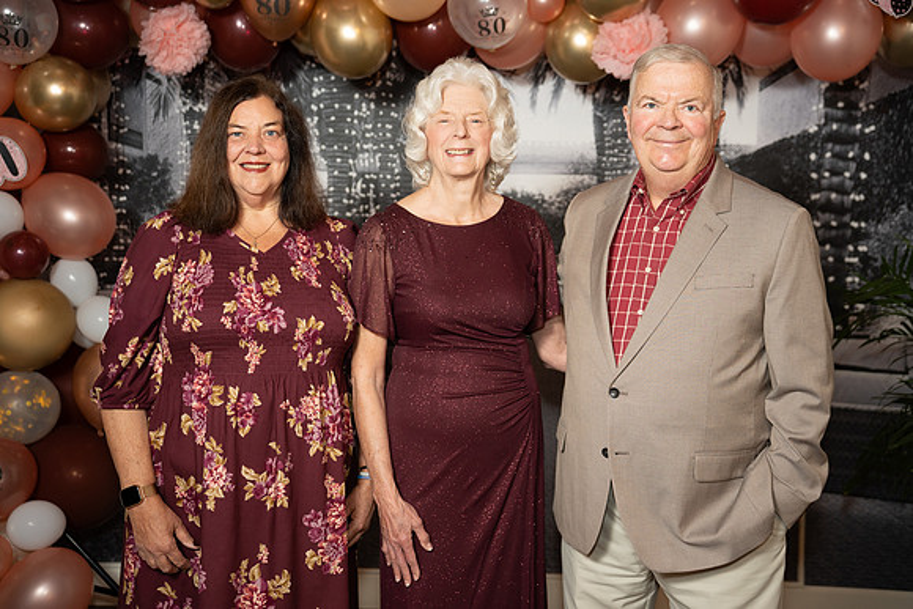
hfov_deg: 45.0
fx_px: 1101
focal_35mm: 43
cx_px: 456
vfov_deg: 30.9
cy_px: 304
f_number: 2.8
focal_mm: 43.4
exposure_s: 1/160
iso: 1000
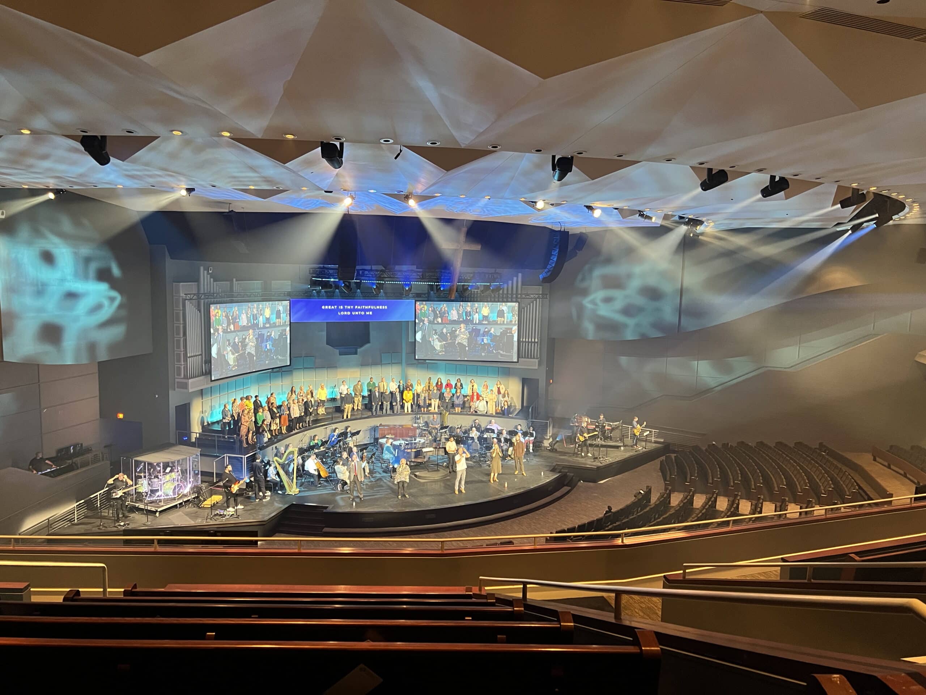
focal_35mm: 26
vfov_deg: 53.1
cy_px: 348
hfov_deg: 67.3
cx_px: 463
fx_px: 696
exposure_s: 1/60
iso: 500
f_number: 1.5
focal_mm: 5.7
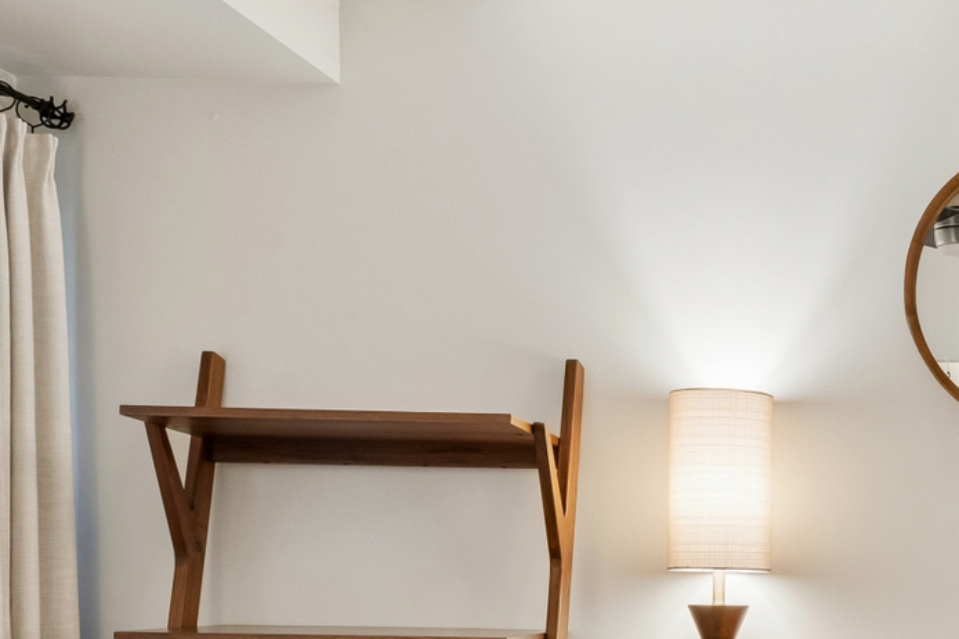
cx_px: 1129
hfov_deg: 28.5
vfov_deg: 21.4
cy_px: 574
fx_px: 1651
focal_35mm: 62
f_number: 13
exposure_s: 1/1.25
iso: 400
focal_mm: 14
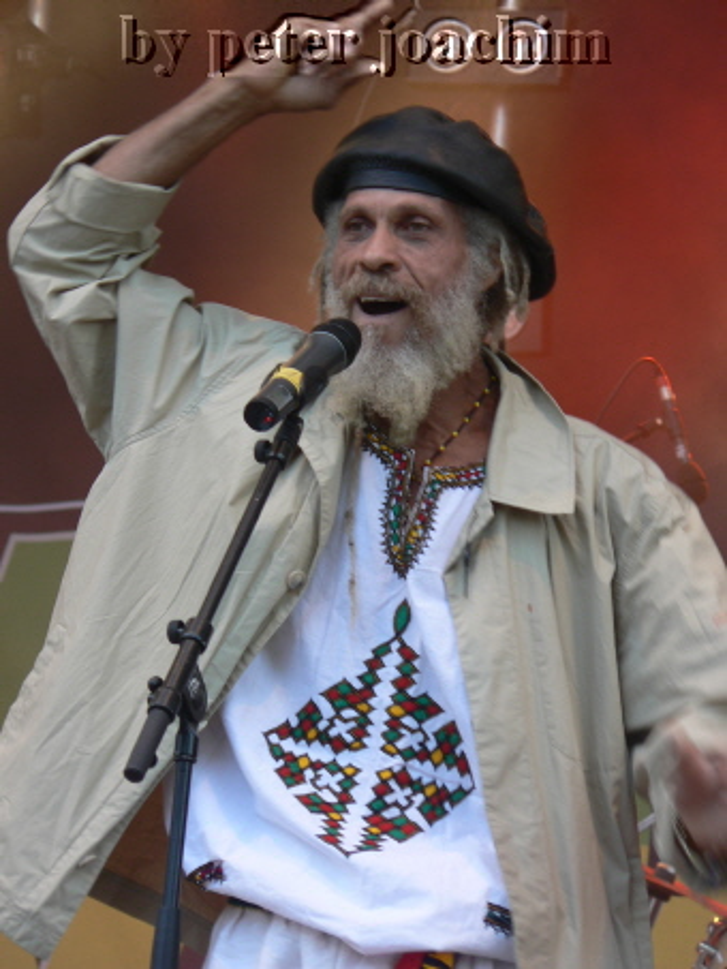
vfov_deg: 8.0
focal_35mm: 249
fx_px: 6969
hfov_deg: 6.0
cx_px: 364
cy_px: 484
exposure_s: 1/30
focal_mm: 42.6
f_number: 3.3
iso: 64
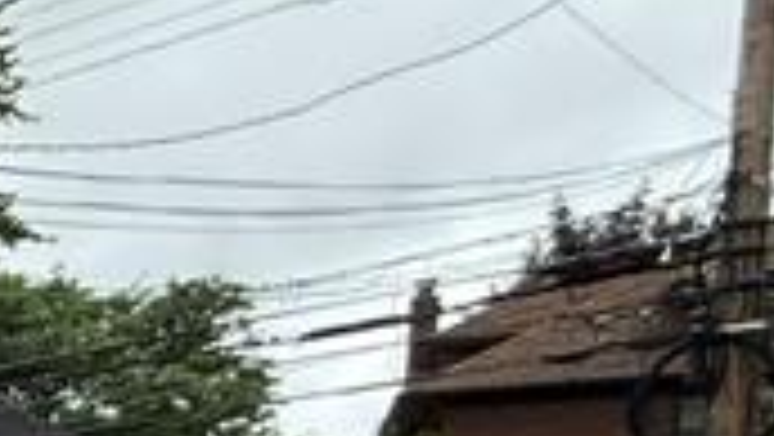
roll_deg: -0.3
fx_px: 1869
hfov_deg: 12.8
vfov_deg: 12.1
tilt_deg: -5.2
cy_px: 809
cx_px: -1346
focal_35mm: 91
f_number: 2.2
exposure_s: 1/510
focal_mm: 2.22
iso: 50
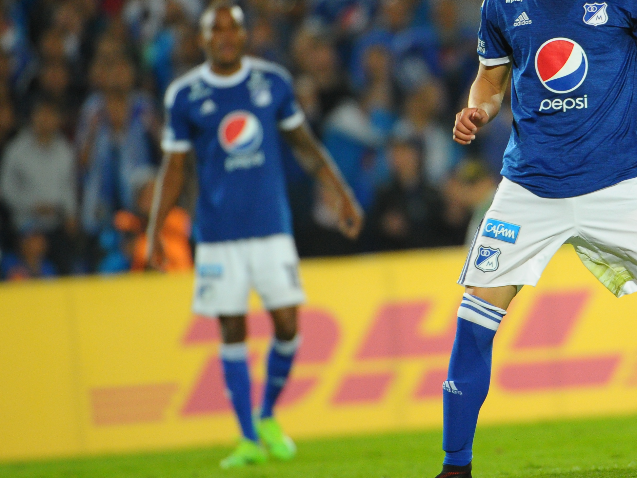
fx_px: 15493
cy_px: 128
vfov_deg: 1.8
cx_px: 565
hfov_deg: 2.4
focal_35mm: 842
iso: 2000
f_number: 4
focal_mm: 400
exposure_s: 1/640
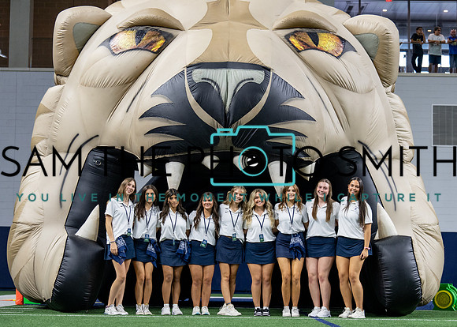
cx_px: 222
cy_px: 197
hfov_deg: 22.4
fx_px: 1153
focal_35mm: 89
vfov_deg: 16.1
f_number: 2.8
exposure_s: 1/320
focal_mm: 70
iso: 1250
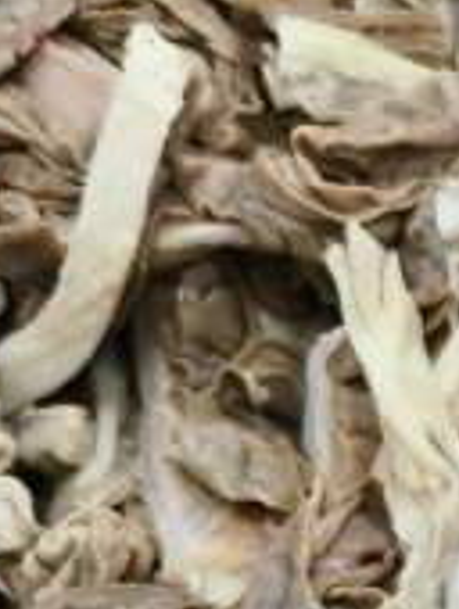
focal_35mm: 144
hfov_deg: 9.1
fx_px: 2540
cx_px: 1158
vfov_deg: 12.4
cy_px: 1123
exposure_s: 1/100
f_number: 1.57
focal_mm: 5.6
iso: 378
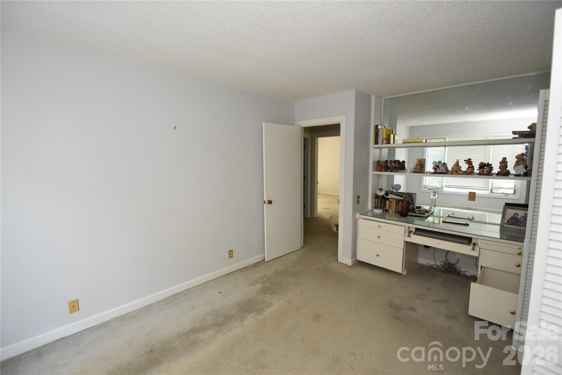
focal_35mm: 15
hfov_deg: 100.4
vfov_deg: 77.3
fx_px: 234
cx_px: 281
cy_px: 188
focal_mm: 10
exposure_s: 1/60
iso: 1400
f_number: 4
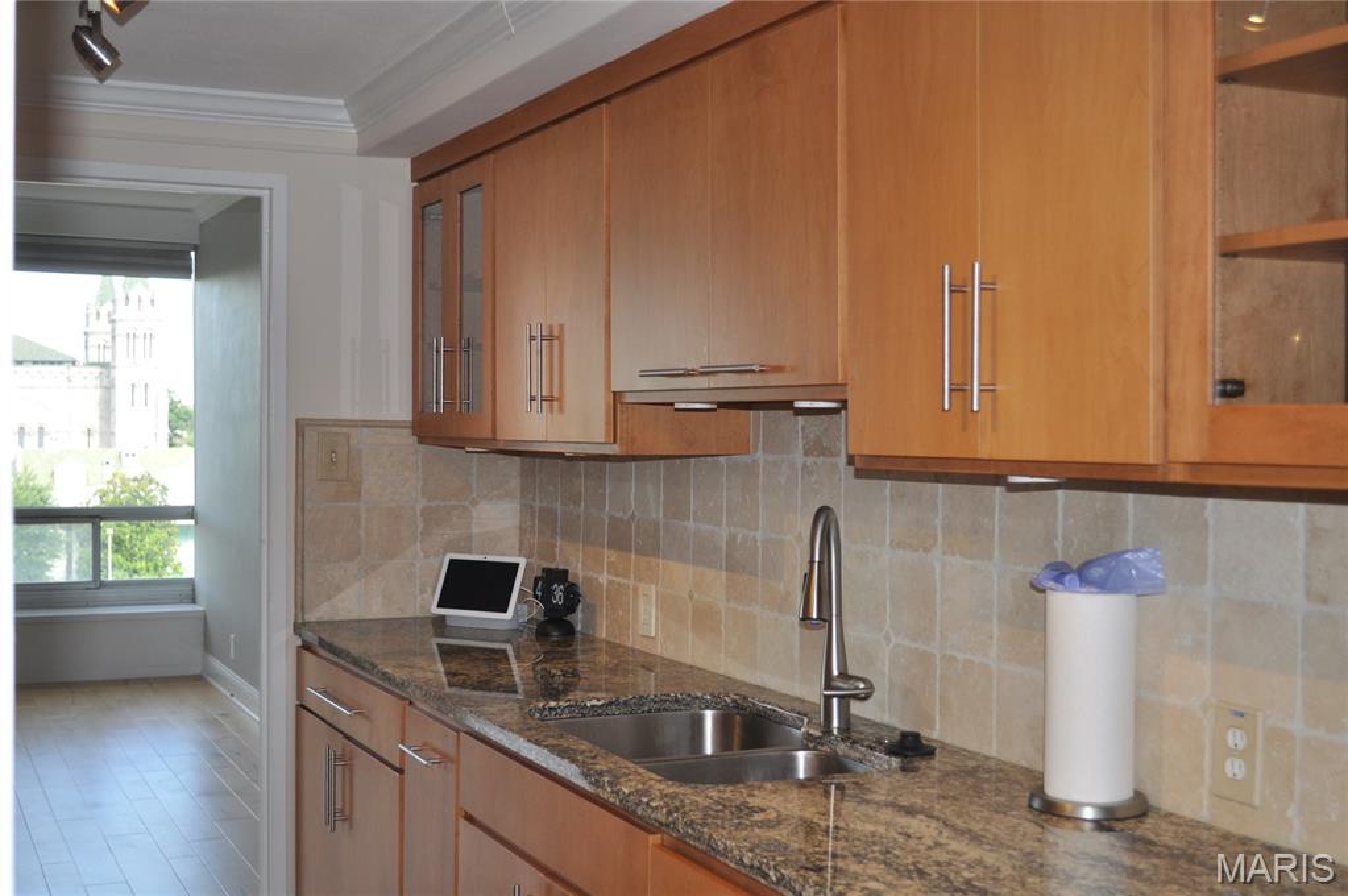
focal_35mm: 44
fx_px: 1627
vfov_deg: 30.8
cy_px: 448
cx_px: 674
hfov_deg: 45.0
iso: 450
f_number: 4.5
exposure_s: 1/125
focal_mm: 29
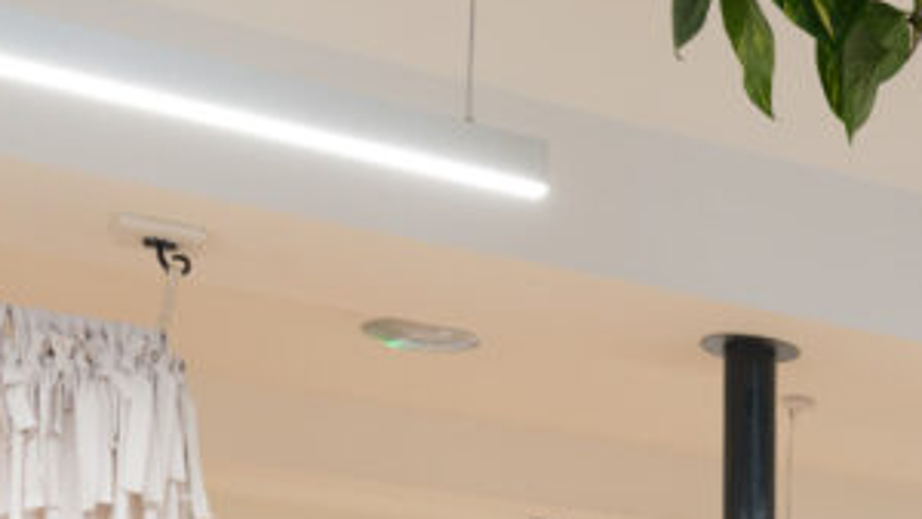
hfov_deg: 22.4
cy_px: 983
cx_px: 1337
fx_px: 1957
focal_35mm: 80
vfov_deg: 13.3
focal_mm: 22
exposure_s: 1/4
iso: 100
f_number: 7.1
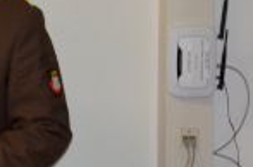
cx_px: -201
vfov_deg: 4.6
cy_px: 83
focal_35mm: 299
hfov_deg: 6.7
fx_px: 2096
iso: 3200
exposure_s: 1/60
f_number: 4.8
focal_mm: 45
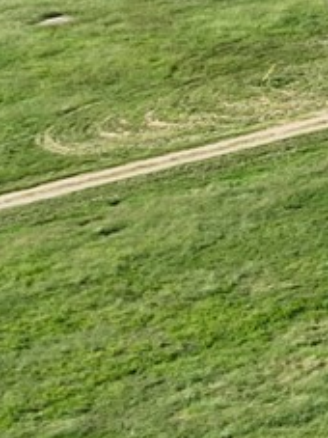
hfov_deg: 5.6
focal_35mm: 217
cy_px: 196
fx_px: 2744
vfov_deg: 9.1
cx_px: 1473
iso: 100
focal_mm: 12.29
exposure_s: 1/1250
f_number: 2.8
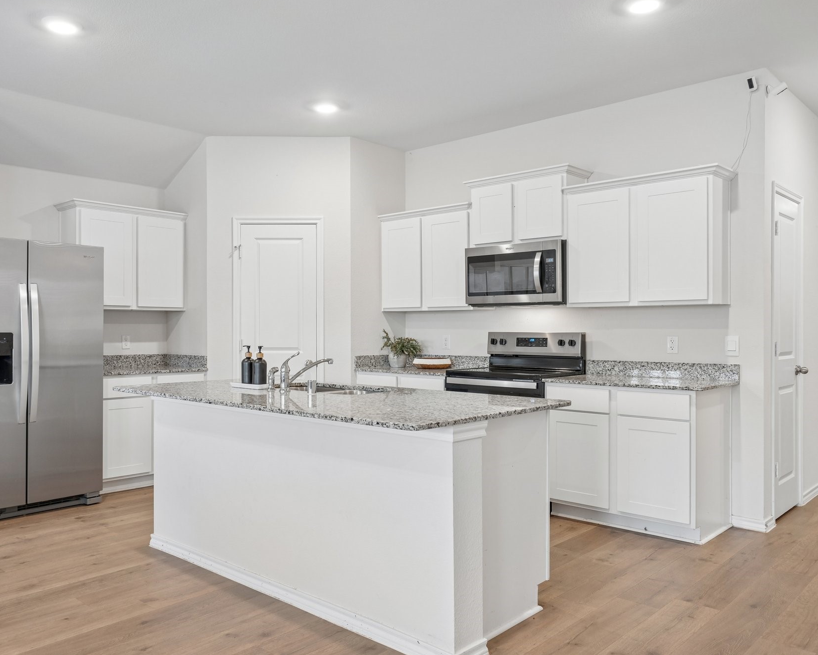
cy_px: 324
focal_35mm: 28
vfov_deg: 51.5
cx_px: 356
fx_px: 678
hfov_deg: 62.0
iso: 400
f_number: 8
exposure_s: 1/10
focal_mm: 24
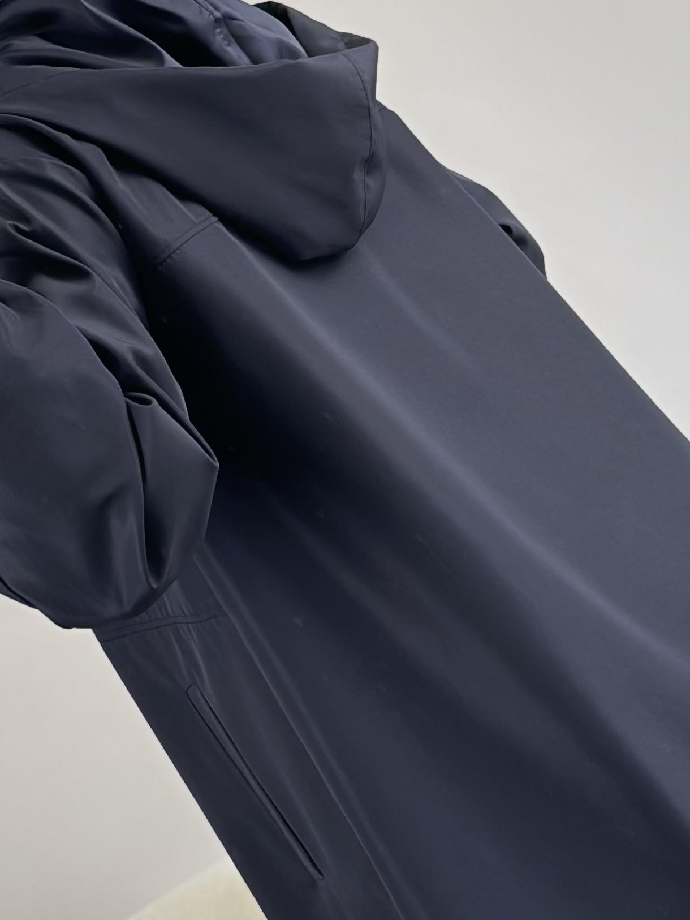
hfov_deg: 12.5
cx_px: 330
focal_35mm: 119
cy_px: 264
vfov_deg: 16.5
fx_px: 3162
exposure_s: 1/144
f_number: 1.78
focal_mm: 6.86
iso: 64
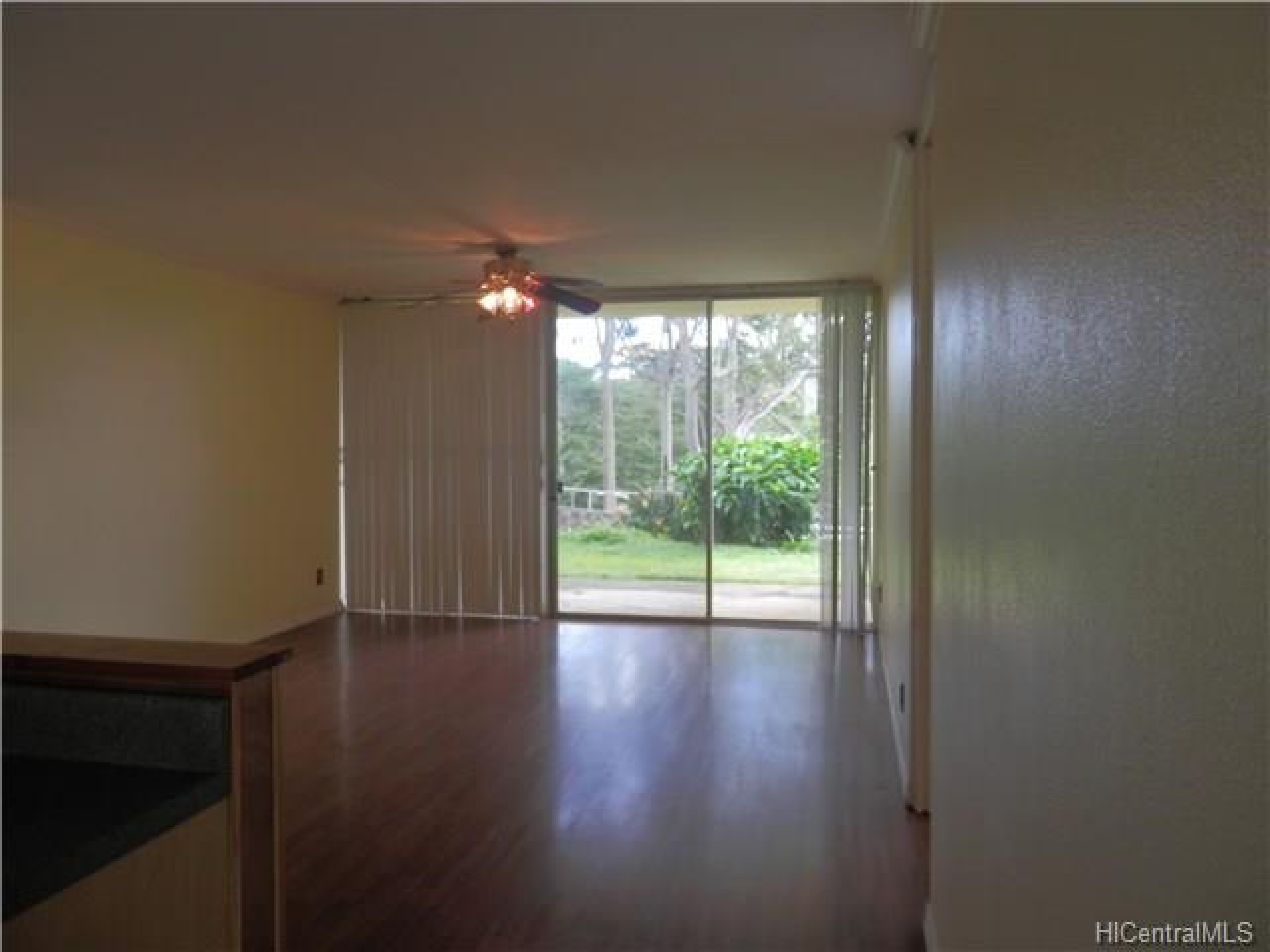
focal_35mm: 25
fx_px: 917
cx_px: 635
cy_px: 476
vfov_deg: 54.9
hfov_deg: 69.4
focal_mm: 4.5
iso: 80
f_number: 3
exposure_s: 1/50
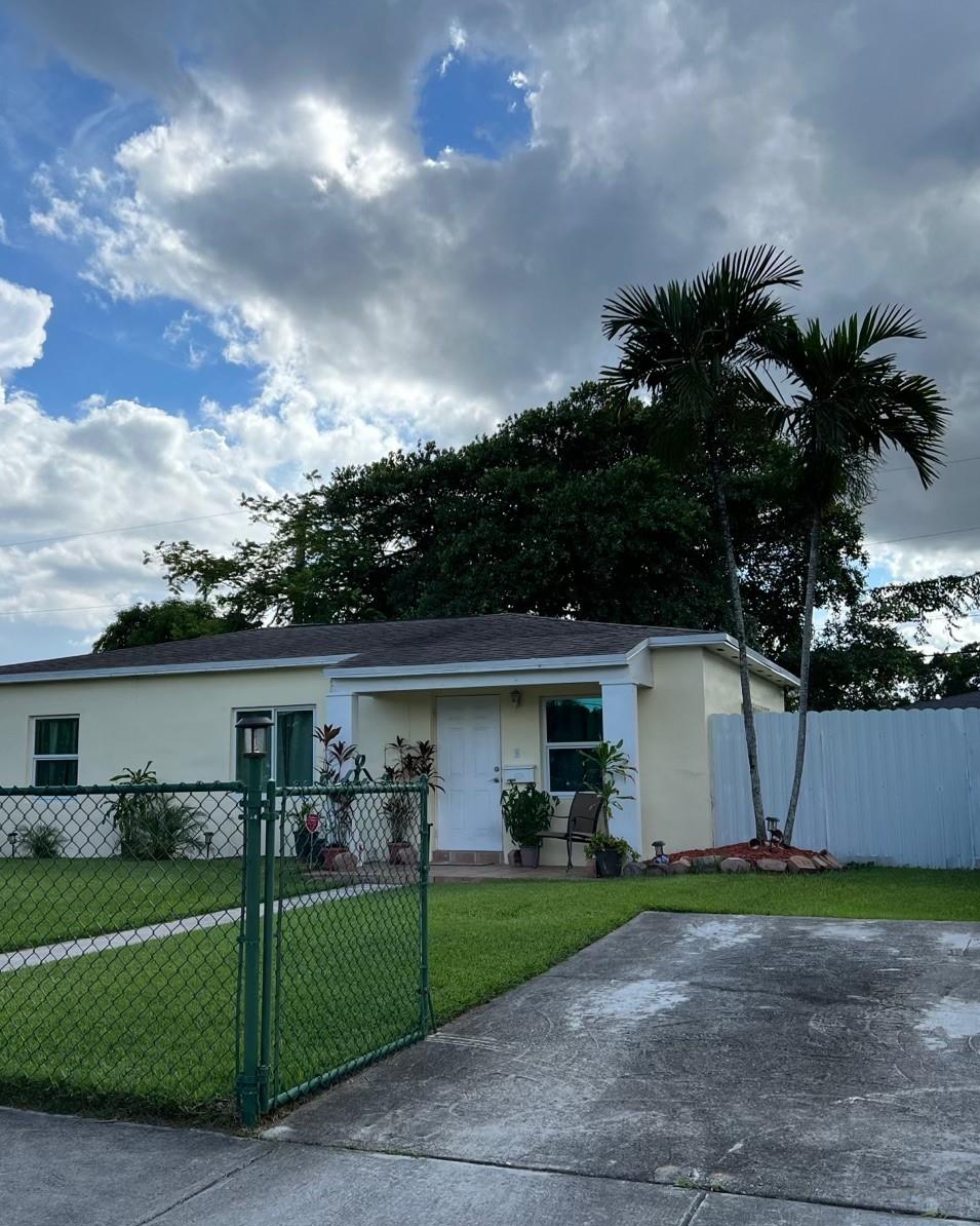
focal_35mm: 34
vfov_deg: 52.8
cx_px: 427
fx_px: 1233
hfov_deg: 43.3
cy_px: 615
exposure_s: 1/6211
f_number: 1.5
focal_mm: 5.7
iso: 50
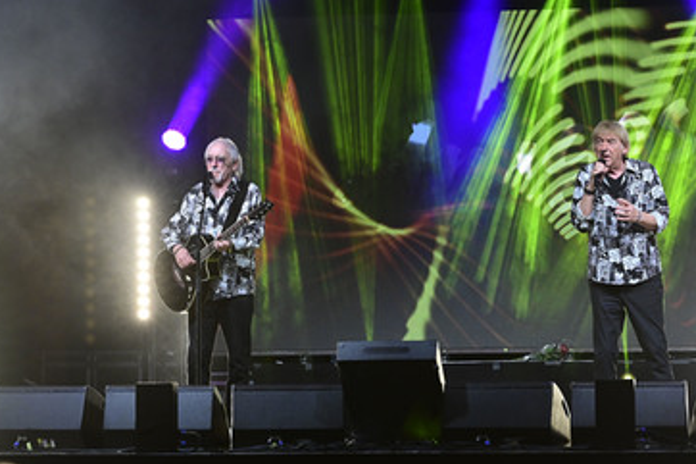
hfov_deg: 18.3
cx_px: 391
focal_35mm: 112
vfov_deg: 12.2
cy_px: 206
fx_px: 2164
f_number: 5
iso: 4000
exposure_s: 1/200
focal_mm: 90
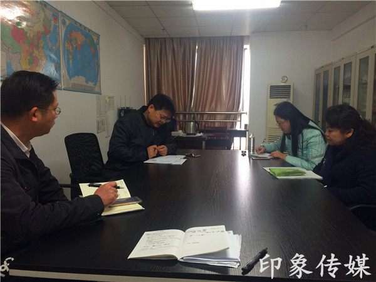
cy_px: 141
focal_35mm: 30
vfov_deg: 46.8
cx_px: 188
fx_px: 326
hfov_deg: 60.0
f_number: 2.2
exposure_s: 1/33
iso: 125
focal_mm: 4.12
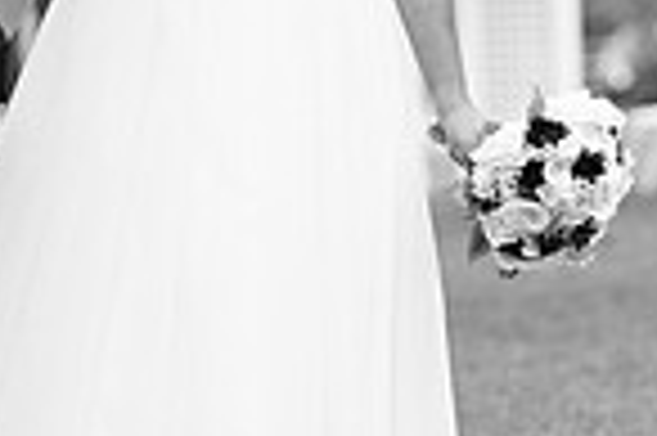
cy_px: 70
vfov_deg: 4.1
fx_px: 6162
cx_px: -22
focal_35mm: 338
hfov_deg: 6.1
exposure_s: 1/400
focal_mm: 85
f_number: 2.2
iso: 125
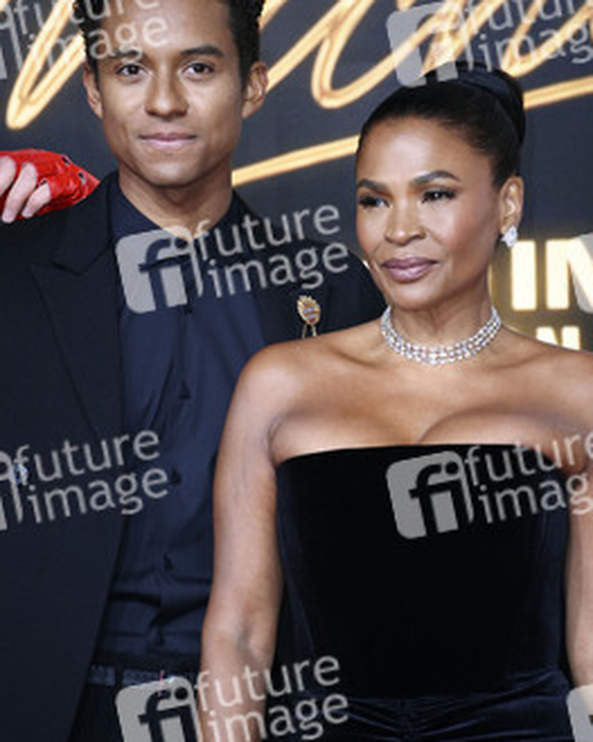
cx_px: 298
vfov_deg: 5.7
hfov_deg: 4.5
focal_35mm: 342
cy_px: 372
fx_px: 7506
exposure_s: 1/250
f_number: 5.6
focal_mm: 300
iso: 500
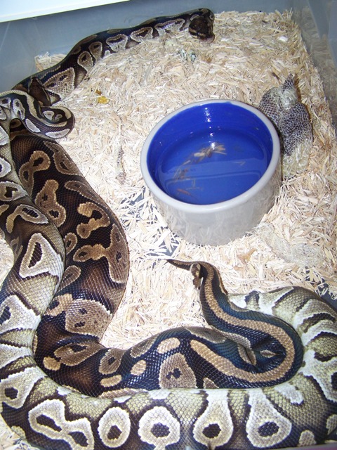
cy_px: 225
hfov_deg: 37.7
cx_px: 168
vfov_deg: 49.0
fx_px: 493
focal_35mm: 38
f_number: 2.8
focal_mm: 6.3
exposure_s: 1/60
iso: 80
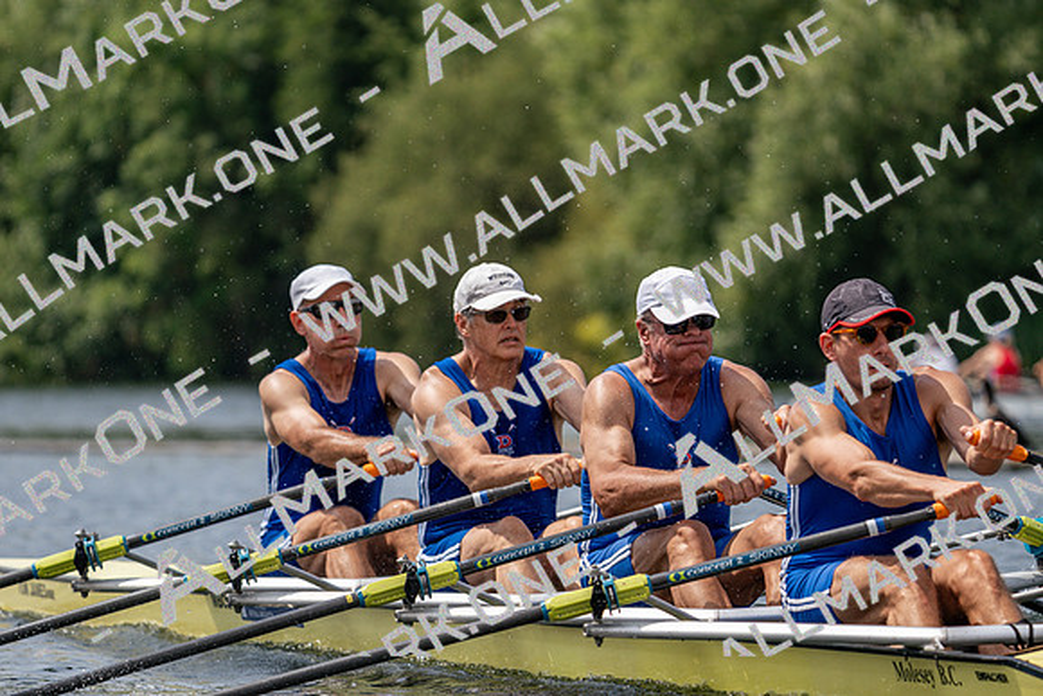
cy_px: 348
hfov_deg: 6.5
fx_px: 9128
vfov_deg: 4.4
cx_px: 522
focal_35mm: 315
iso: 200
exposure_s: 1/1600
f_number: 6.3
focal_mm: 315
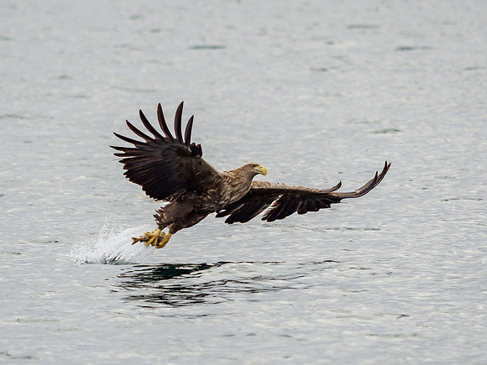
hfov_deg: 3.0
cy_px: 219
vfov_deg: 2.3
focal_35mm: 652
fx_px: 9178
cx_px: 198
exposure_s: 1/2000
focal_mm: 150
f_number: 2.8
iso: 250
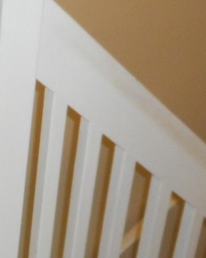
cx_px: -69
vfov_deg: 20.0
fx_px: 732
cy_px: 115
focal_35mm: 96
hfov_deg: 15.2
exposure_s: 1/25
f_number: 3.7
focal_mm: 4.5
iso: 200
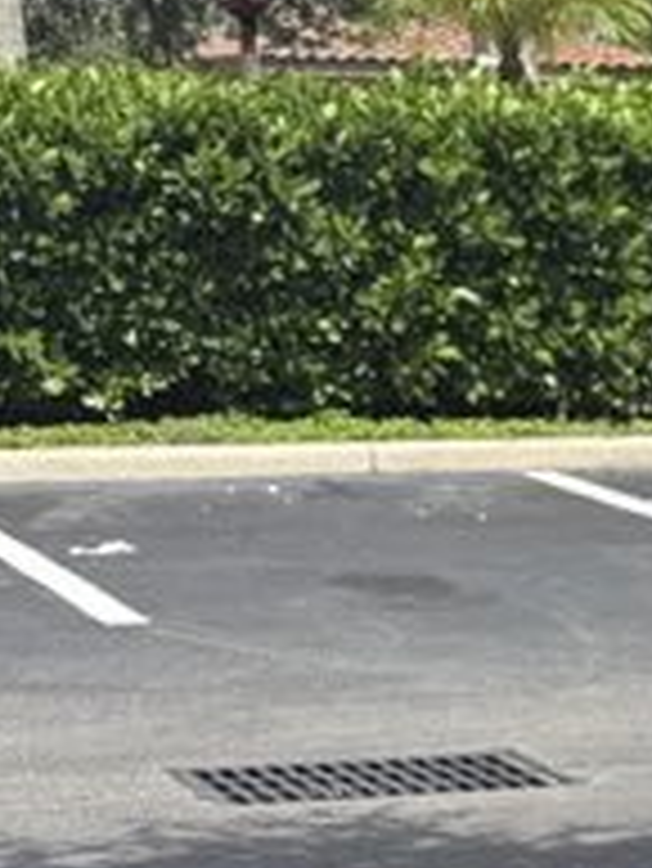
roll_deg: -0.9
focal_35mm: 149
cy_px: 1115
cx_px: 1934
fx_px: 3738
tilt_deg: -13.8
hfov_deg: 8.4
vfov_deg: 12.8
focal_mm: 6.76
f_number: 1.78
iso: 100
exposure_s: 1/3425
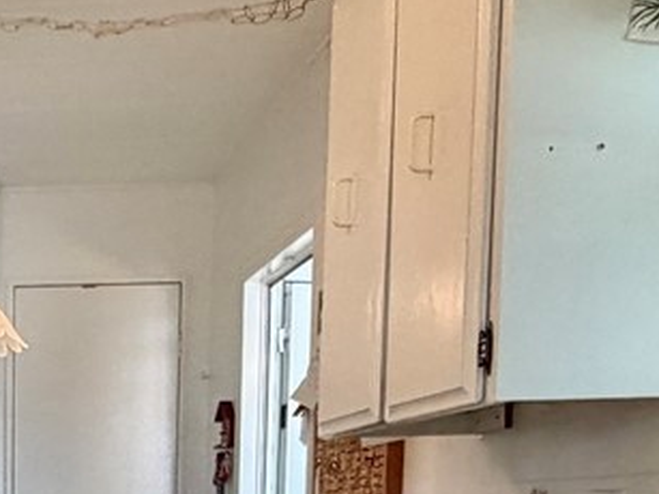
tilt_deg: -7.2
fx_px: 1389
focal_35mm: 73
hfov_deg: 23.7
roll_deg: +0.5
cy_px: 713
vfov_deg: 18.2
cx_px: -182
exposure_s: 1/120
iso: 320
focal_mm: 2.22
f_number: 2.2
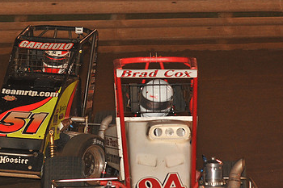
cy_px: 142
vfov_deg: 6.1
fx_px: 1760
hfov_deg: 9.2
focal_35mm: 224
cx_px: 101
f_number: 6.3
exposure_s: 1/250
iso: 1000
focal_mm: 135
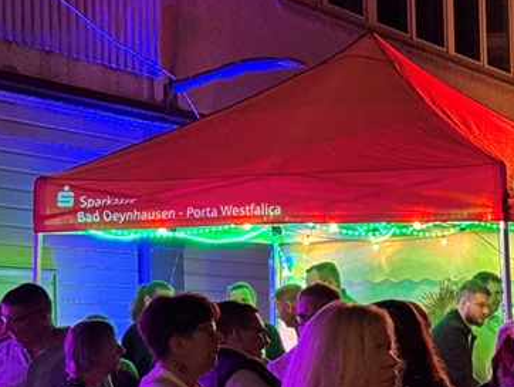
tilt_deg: +3.7
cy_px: 297
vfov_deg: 13.9
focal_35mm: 106
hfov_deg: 17.9
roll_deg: +2.2
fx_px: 1575
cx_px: 562
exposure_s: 1/25
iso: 500
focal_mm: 6.76
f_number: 1.78
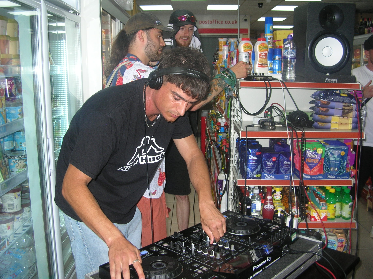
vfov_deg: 39.6
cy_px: 140
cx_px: 186
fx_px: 388
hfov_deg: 51.4
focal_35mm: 36
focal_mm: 6
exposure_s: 1/60.1
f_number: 2.7
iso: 50
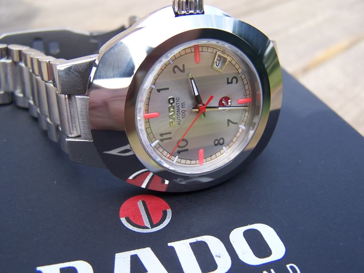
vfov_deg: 37.7
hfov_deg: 49.0
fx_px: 400
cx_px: 182
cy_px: 136
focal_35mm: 38
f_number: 2.8
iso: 80
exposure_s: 1/320
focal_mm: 6.3
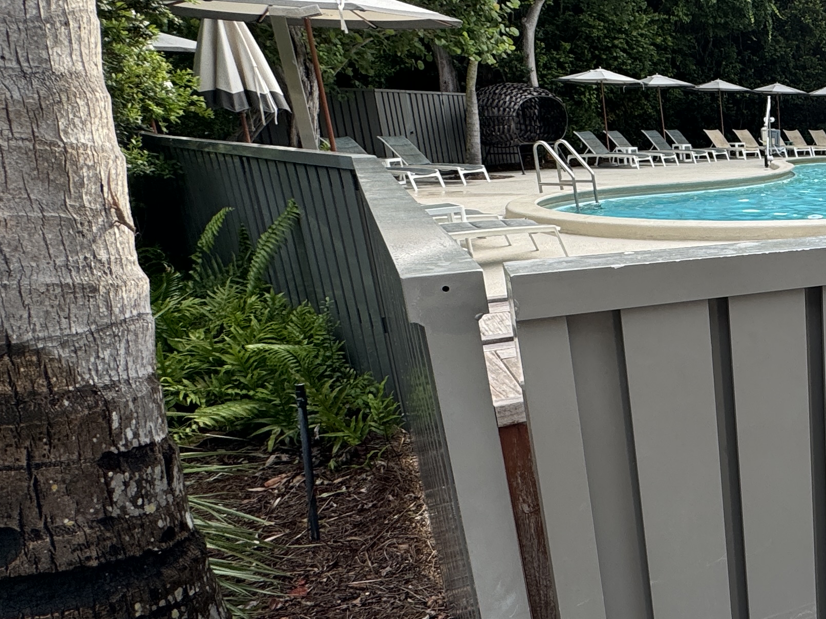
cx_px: 992
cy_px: 356
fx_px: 835
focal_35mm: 35
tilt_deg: -16.6
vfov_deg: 40.6
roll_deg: -1.0
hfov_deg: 38.7
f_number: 2.2
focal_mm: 2.22
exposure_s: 1/173
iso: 40
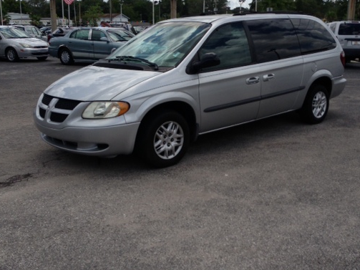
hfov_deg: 44.7
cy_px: 100
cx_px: 208
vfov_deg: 34.1
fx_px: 437
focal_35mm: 42
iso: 50
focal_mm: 4.13
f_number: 2.4
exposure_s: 1/1808
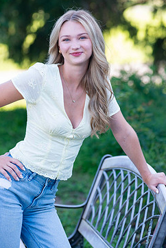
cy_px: 118
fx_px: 1029
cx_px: 73
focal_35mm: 149
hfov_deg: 9.2
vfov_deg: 13.8
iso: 160
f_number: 4
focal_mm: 120
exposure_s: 1/125
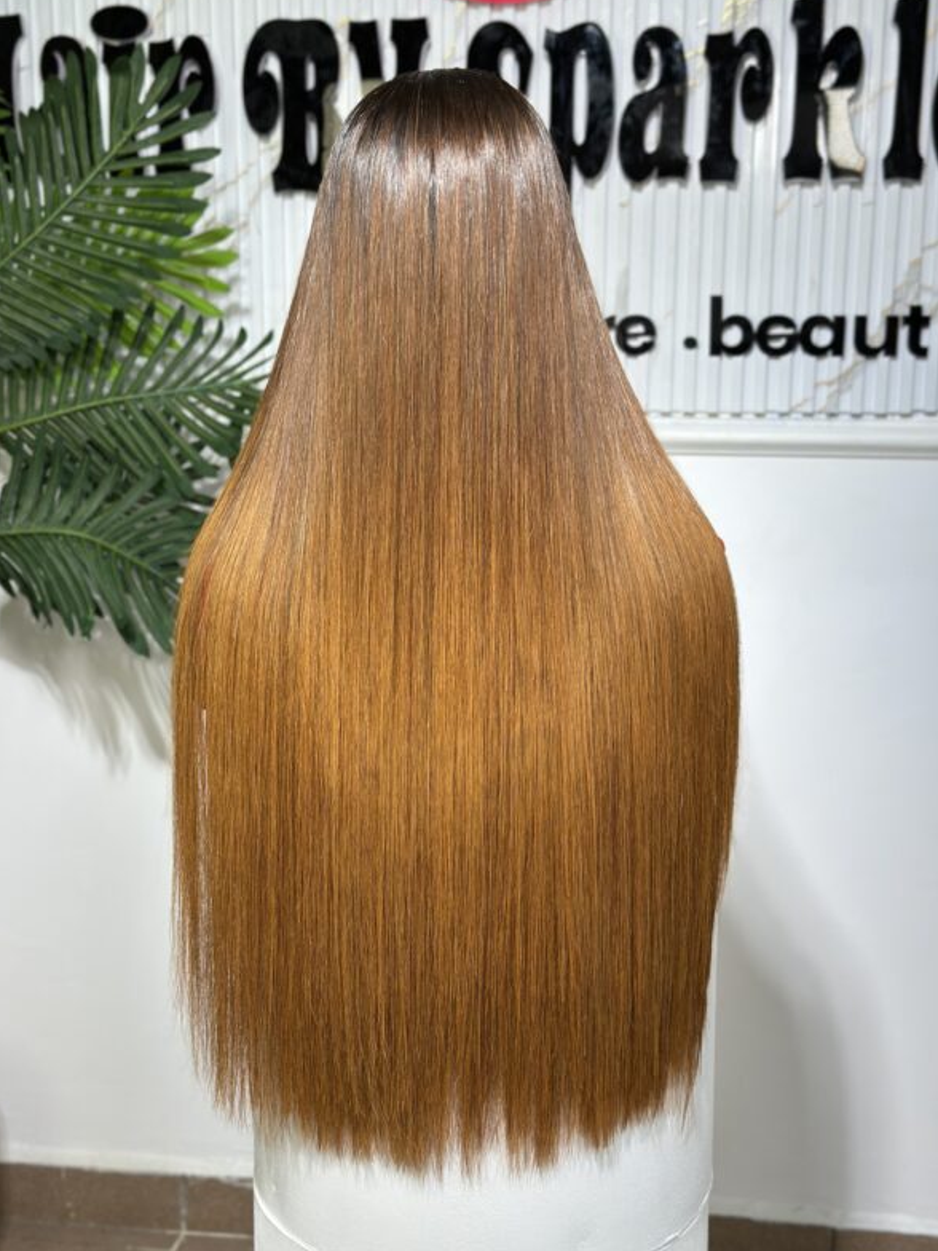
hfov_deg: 29.7
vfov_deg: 38.9
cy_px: 616
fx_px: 1770
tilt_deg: -10.2
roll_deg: -1.0
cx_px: 463
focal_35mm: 49
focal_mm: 6.86
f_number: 1.78
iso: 80
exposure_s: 1/323
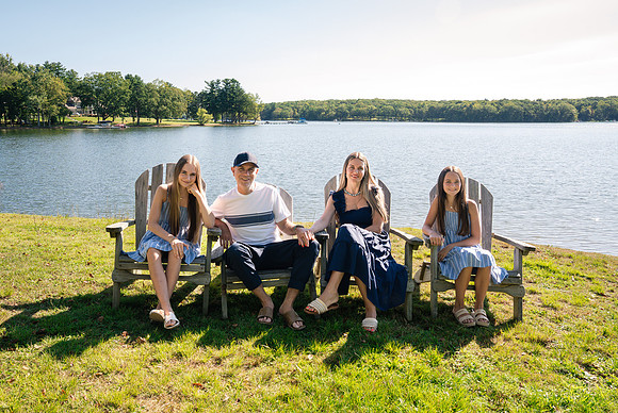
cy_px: 207
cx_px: 280
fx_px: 475
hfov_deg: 65.9
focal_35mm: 28
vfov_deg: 47.0
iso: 400
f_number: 8
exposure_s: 1/250
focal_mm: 25
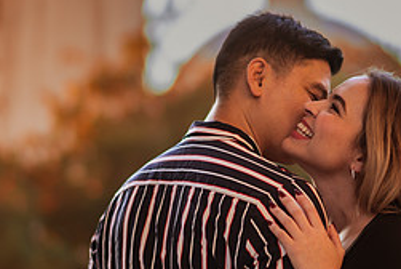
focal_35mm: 134
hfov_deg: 15.3
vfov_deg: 10.3
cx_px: 259
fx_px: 1494
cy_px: 111
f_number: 1.4
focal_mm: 58
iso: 100
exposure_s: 1/400
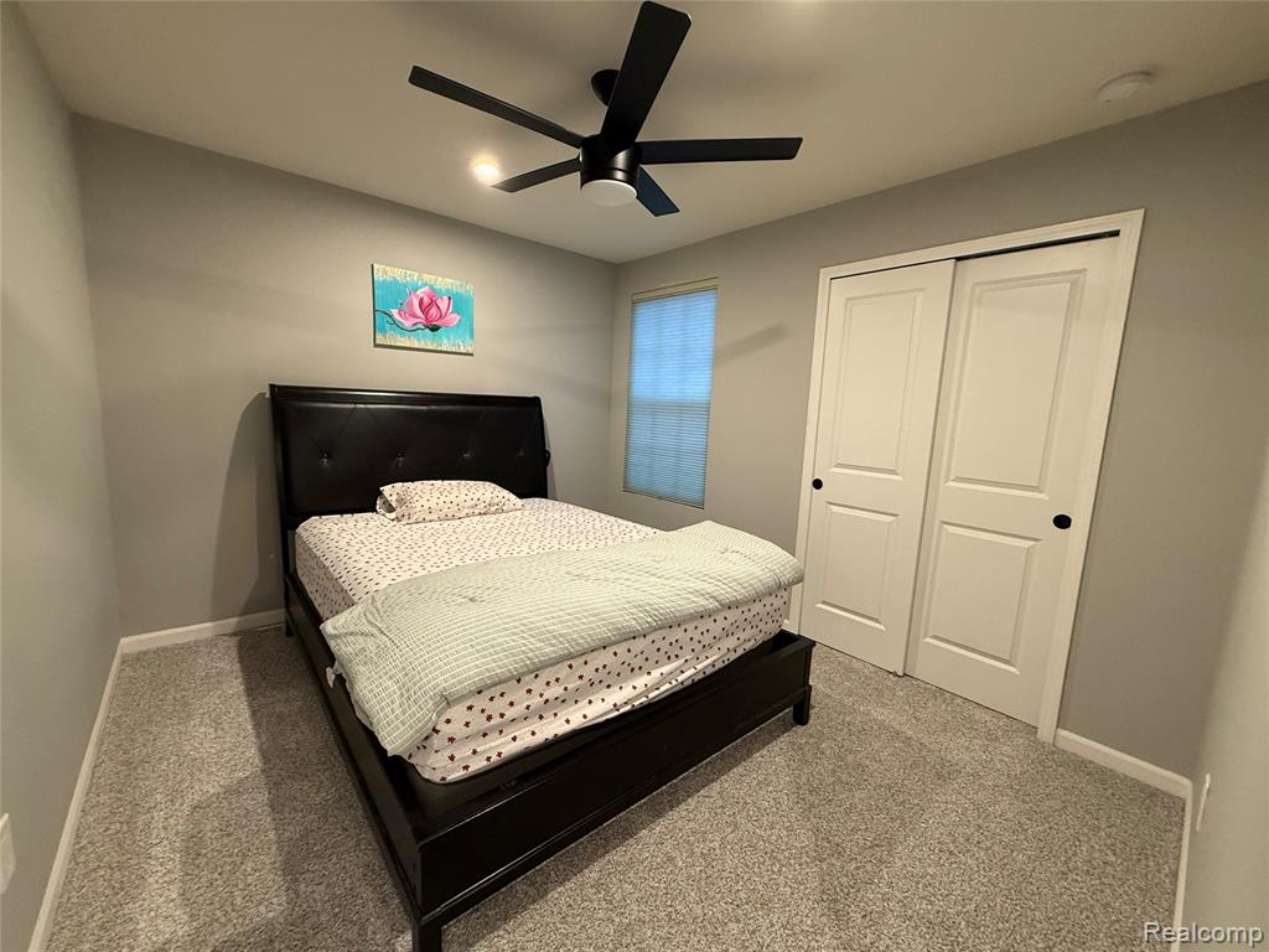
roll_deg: -2.2
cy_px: 476
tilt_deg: -7.3
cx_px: 634
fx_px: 513
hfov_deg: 102.1
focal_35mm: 14
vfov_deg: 85.7
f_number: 2.2
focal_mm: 2.22
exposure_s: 1/60
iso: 320
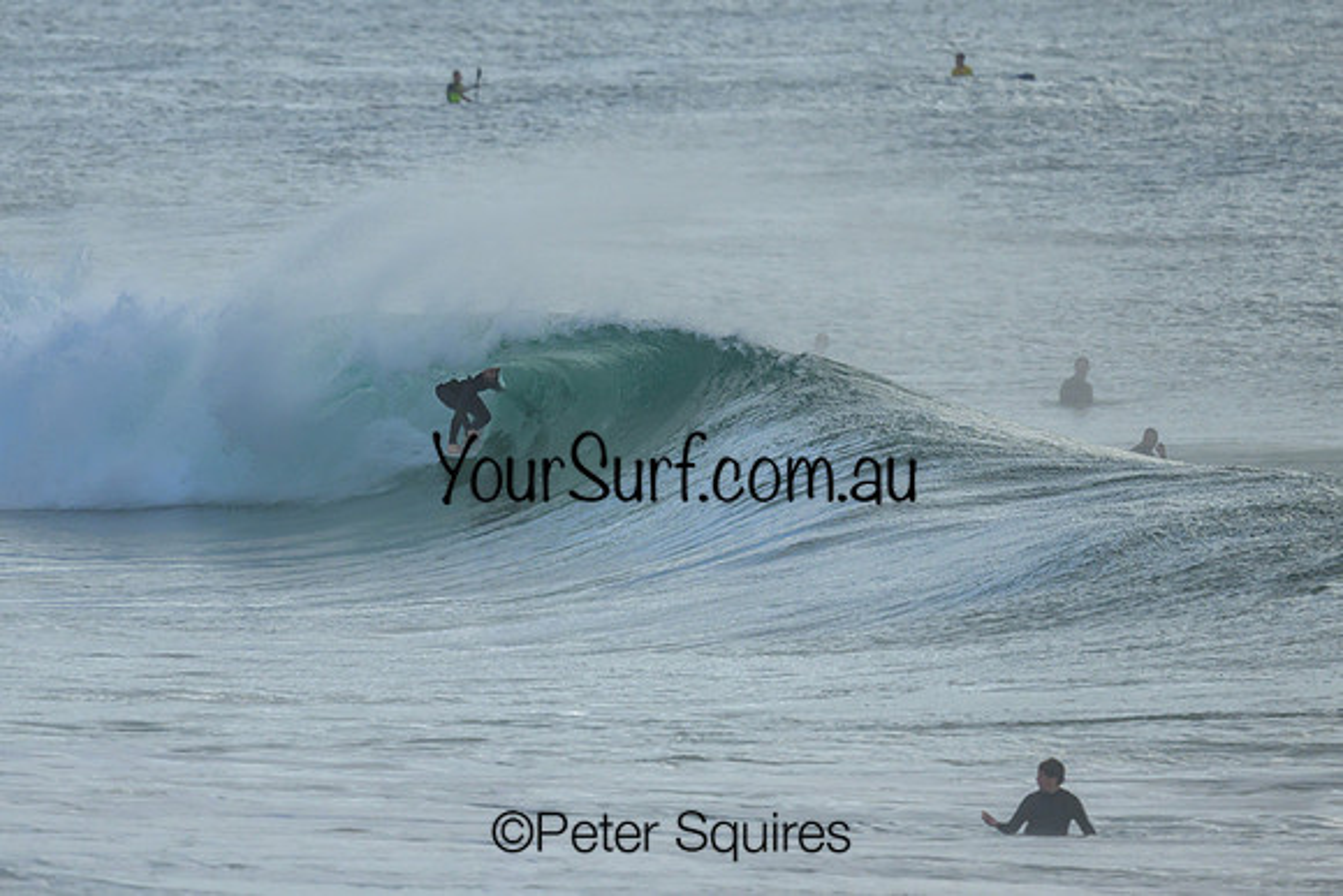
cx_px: 496
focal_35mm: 1099
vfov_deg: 1.3
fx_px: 40993
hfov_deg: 1.9
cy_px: 281
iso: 640
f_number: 6.3
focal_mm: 800
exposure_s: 1/2500
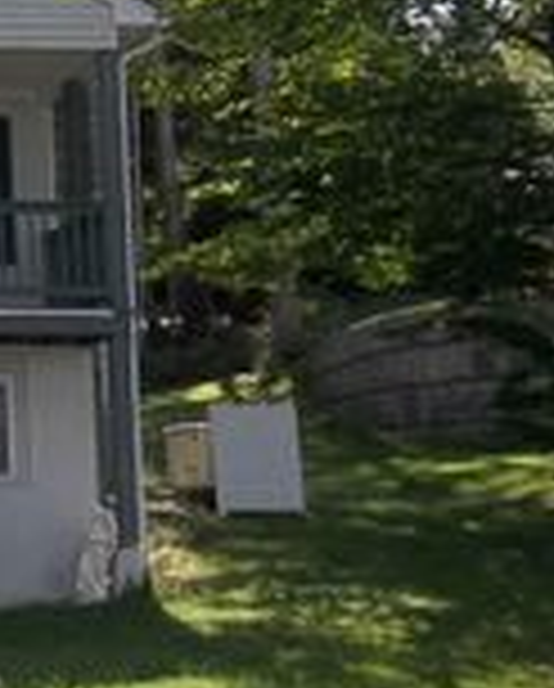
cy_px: 209
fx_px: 1757
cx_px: -261
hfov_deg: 16.4
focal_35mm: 86
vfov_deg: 22.1
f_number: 3.5
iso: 80
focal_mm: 4.9
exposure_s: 1/400
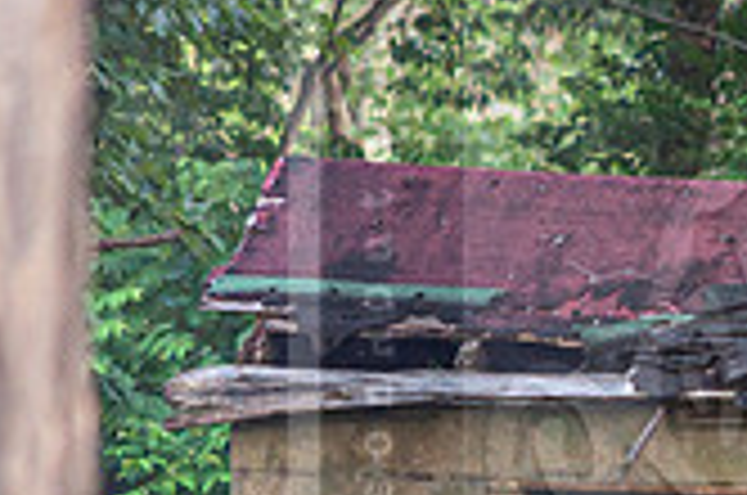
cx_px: 1152
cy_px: 560
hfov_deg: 1.6
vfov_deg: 1.1
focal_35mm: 1261
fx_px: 26115
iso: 200
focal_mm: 240
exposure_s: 1/60
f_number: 5.3
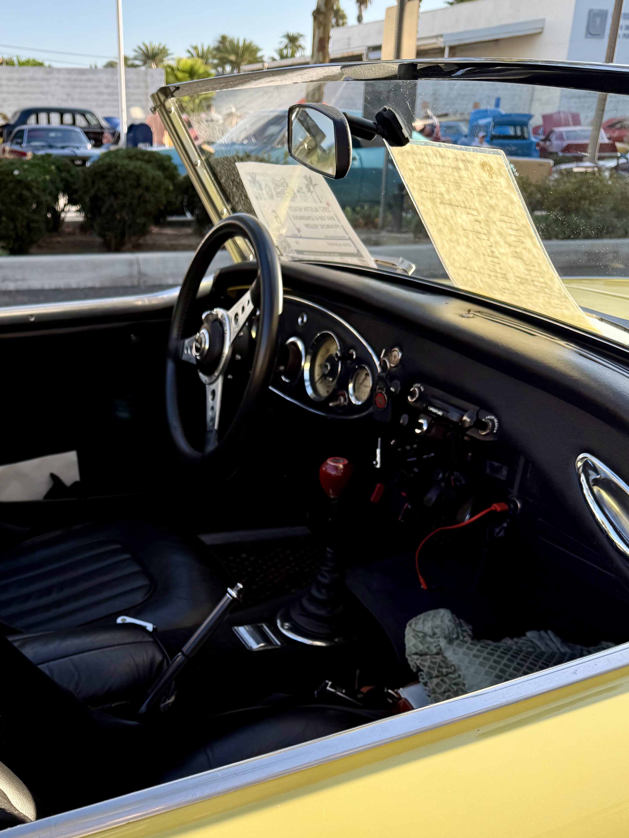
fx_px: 872
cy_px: 599
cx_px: 210
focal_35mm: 36
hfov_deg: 39.2
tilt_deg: -26.6
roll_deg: -0.3
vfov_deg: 49.8
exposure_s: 1/368
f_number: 1.78
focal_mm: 6.76
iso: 80
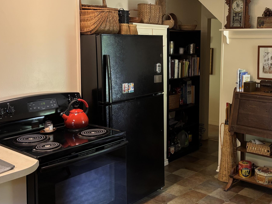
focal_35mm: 43
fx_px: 338
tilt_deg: -5.2
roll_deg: -1.0
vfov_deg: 33.4
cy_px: 77
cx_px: 185
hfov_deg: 43.1
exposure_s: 1/60
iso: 200
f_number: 1.6
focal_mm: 5.96
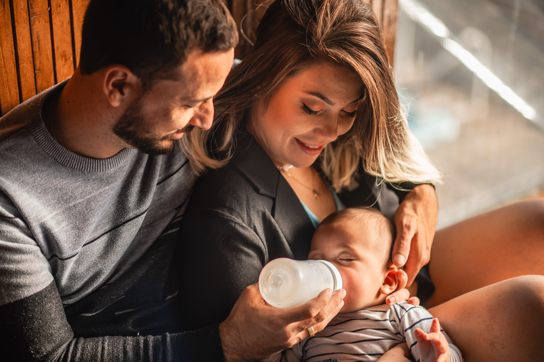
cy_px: 181
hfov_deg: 23.4
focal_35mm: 87
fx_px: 1315
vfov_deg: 15.7
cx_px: 272
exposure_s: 1/320
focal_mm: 85
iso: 100
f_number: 1.8
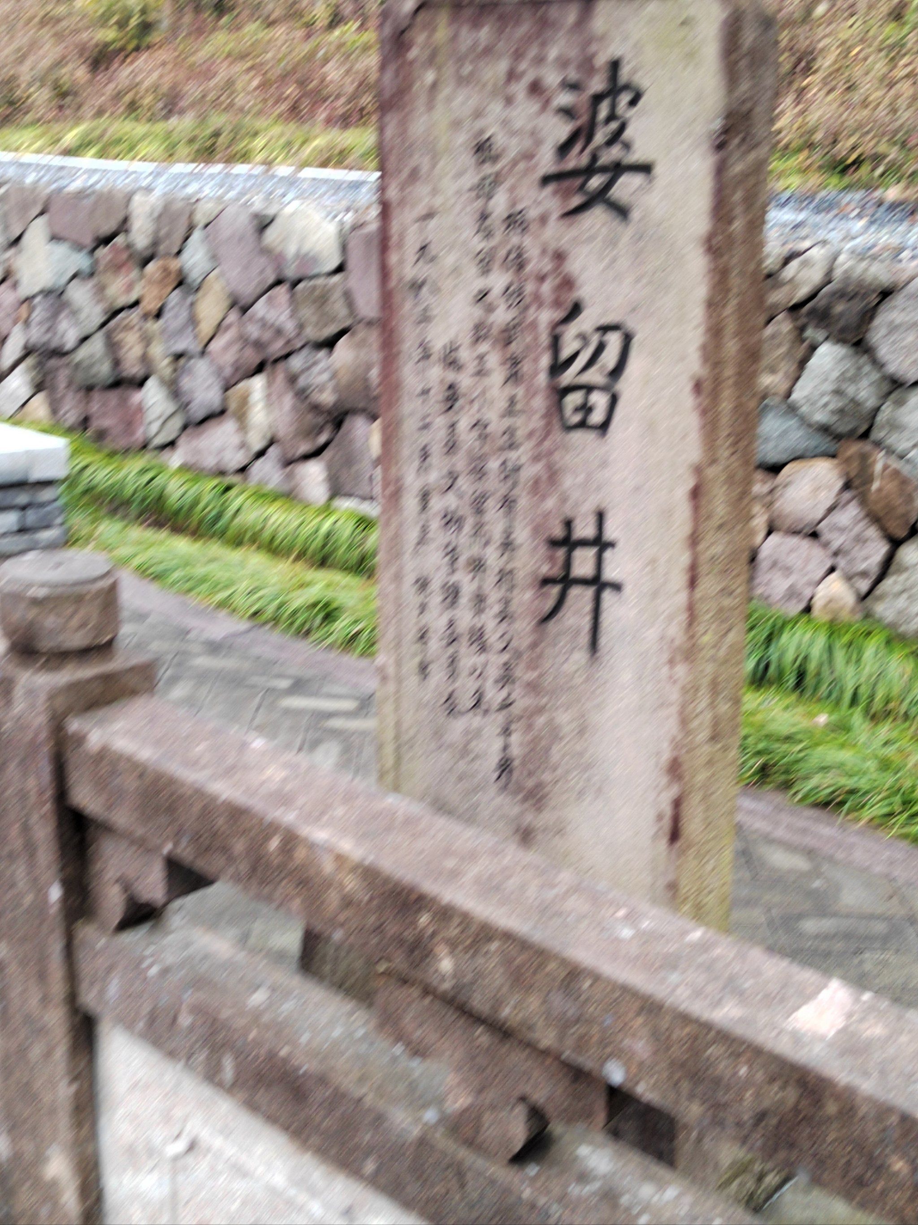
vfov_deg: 42.1
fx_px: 1591
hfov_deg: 32.2
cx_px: 459
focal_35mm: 45
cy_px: 612
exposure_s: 1/100
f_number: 1.9
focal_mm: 5.52
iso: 118
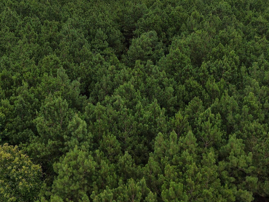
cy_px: 44
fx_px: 334
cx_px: 92
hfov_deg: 43.3
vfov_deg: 32.8
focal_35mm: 43
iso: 100
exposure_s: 1/240
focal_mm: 8.67
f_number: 1.8
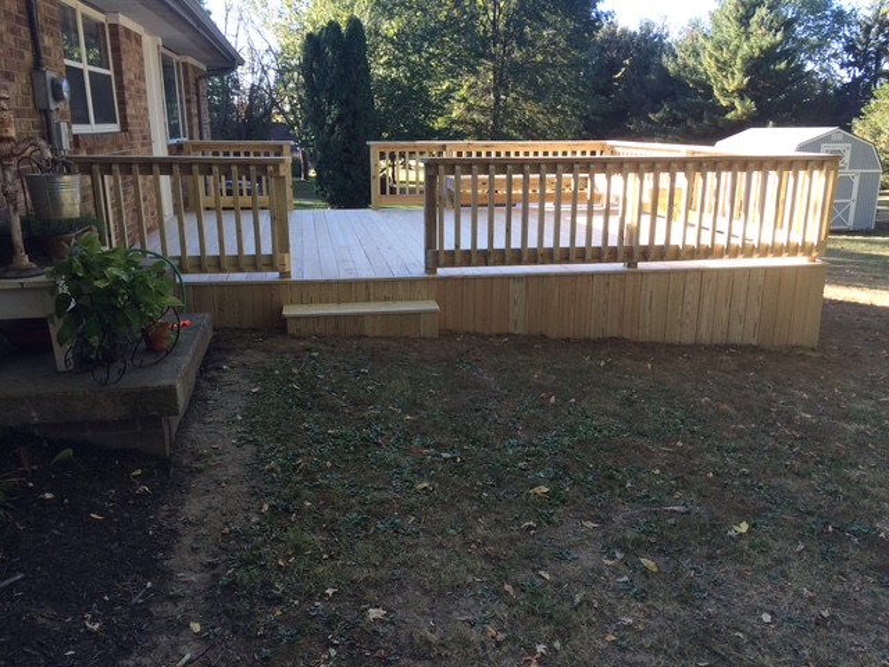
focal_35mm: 29
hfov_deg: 61.7
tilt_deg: -16.8
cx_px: 444
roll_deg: +0.1
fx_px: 745
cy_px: 334
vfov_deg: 48.2
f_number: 2.2
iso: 32
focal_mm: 4.15
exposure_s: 1/189
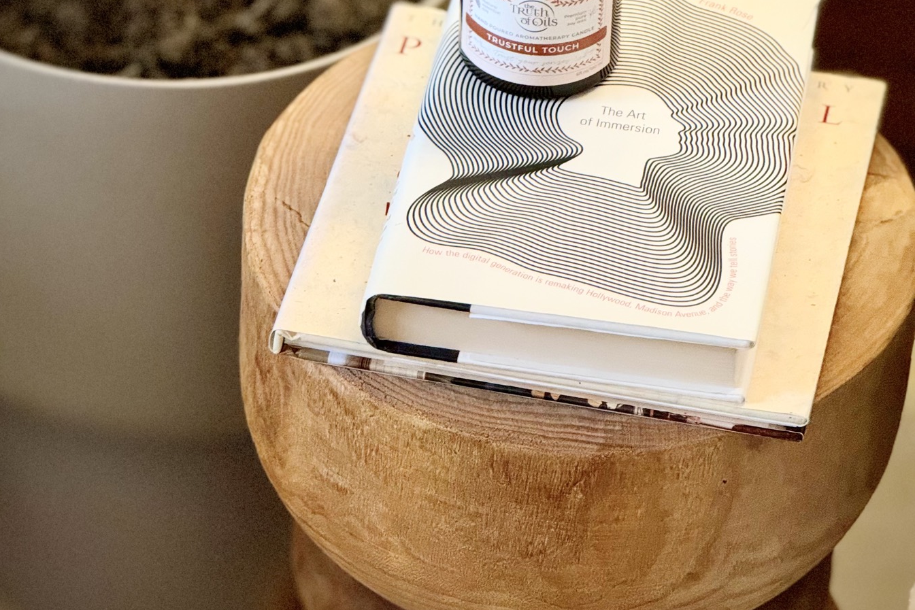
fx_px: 4245
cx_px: 457
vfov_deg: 8.2
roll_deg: -2.6
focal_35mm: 167
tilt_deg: -39.4
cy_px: 240
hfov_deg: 12.3
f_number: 2.8
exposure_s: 1/60
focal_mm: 15.66
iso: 640
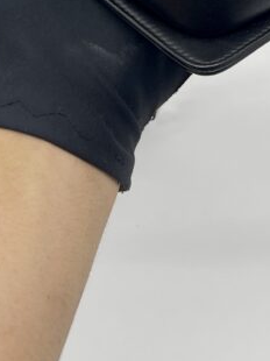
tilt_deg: -24.5
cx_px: 172
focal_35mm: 86
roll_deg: +0.2
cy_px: -176
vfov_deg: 19.8
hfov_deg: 17.1
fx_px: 896
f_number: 1.5
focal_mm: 5.7
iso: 32
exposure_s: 1/108
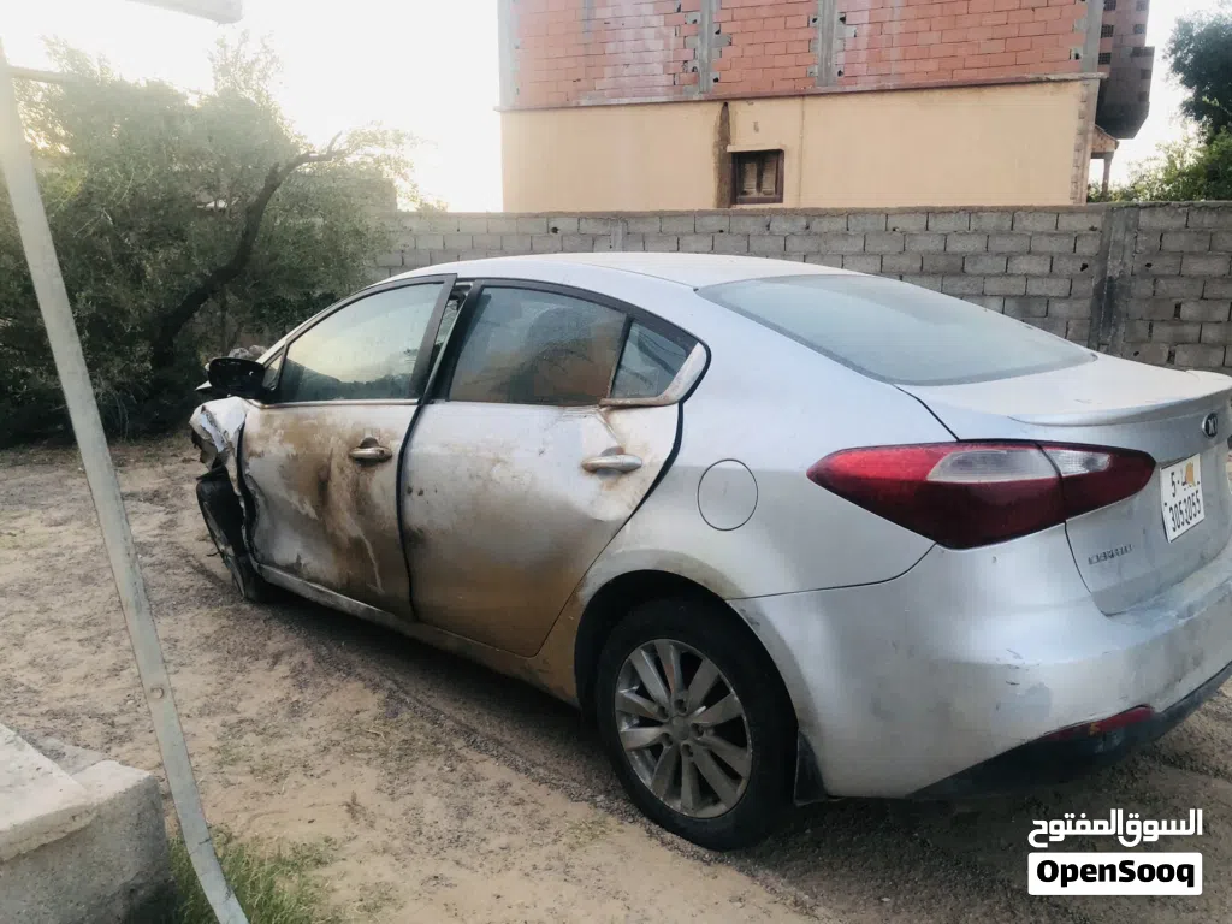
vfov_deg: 49.7
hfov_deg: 63.4
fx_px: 997
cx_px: 616
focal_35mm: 28
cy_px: 462
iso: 25
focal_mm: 4
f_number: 1.8
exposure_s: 1/30
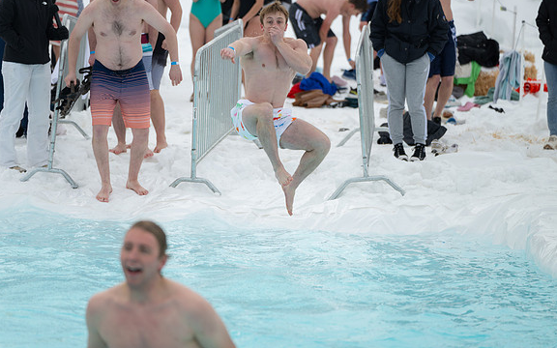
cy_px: 166
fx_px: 2338
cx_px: 278
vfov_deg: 8.5
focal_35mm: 154
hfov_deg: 13.6
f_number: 3.2
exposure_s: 1/800
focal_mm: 150
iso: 64
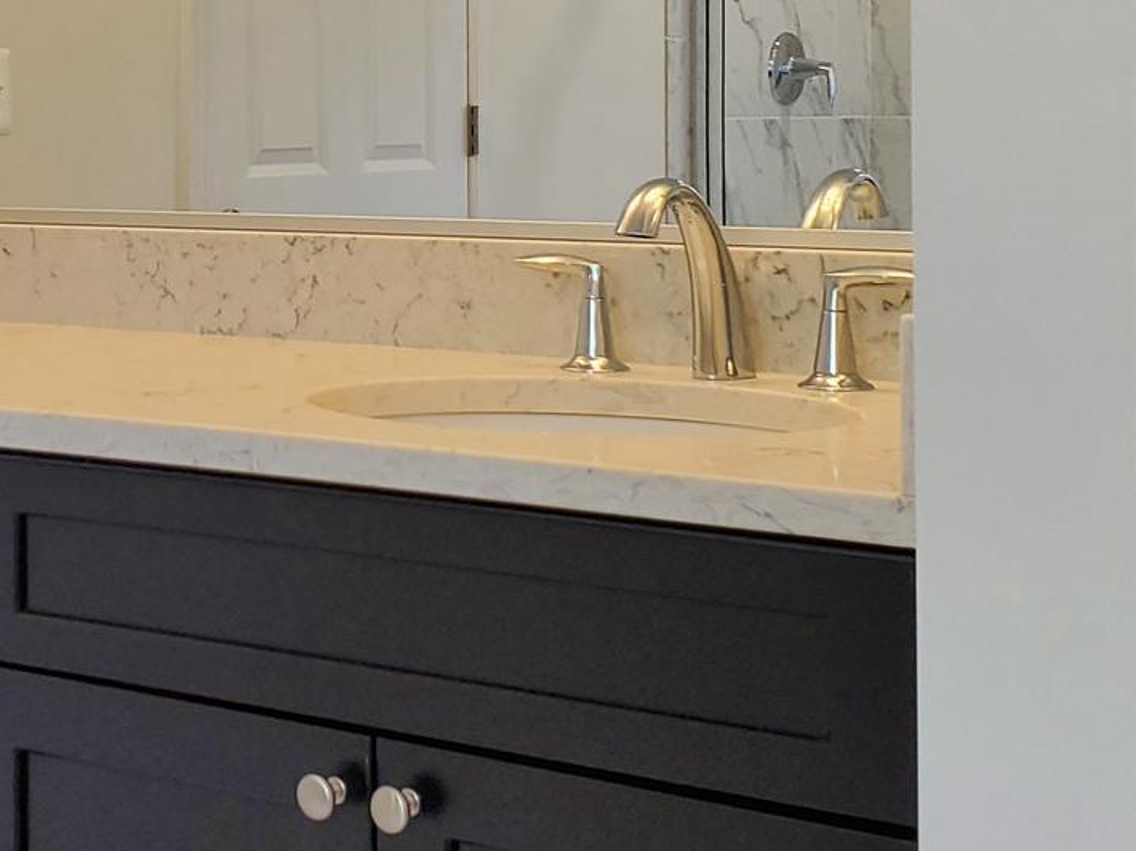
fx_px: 2460
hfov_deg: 25.6
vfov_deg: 19.4
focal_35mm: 75
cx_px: 240
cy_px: 150
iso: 160
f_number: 2.4
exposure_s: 1/120
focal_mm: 4.3
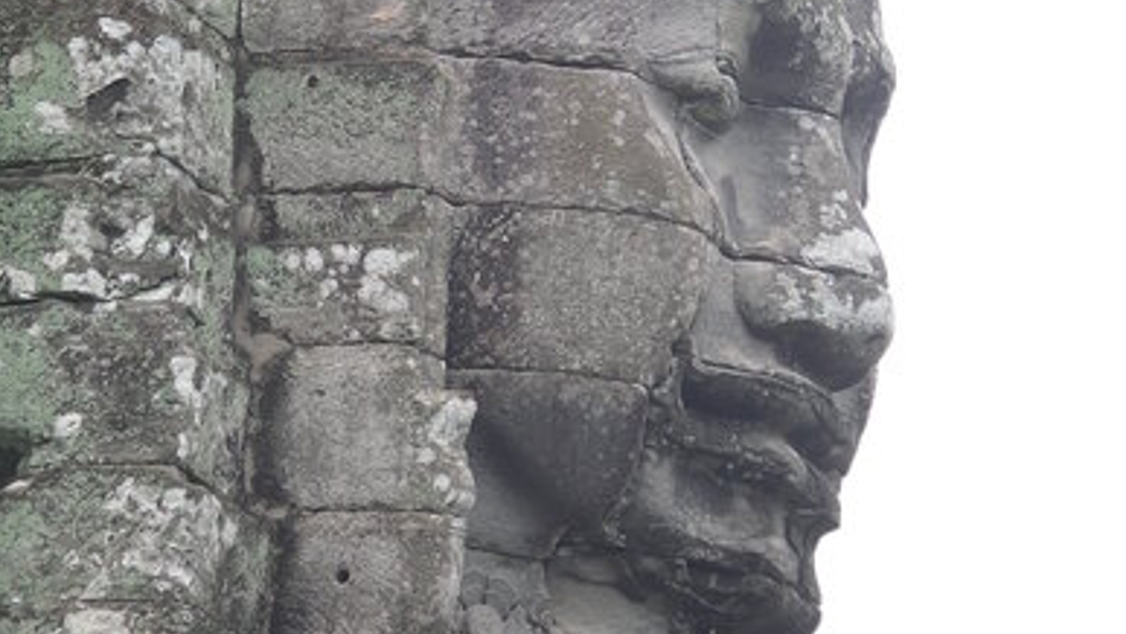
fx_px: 5854
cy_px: 154
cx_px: 564
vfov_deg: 6.2
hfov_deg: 11.0
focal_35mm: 196
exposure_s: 1/246
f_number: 4.2
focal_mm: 27.8
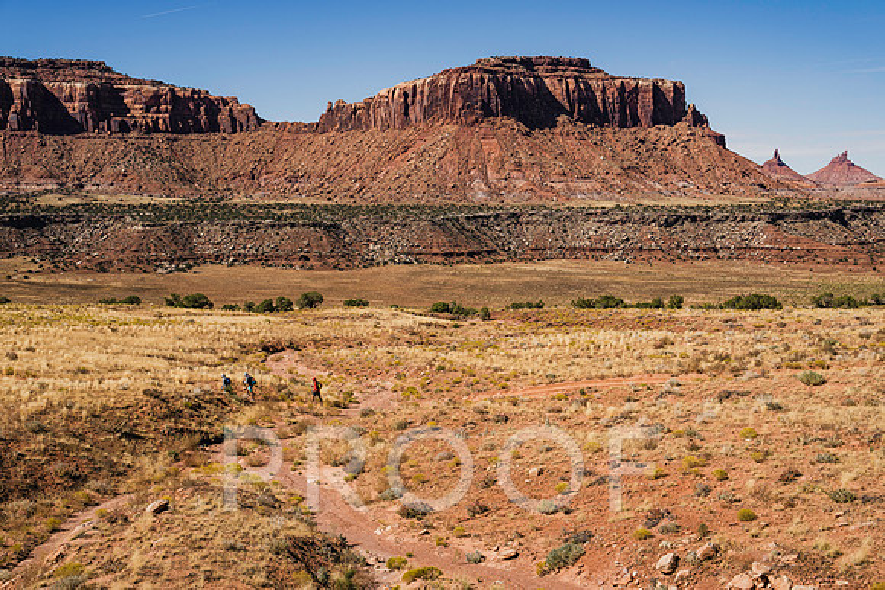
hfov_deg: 41.1
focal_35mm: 48
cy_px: 295
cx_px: 442
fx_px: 1180
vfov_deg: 28.1
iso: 160
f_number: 7.1
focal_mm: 48
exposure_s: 1/640
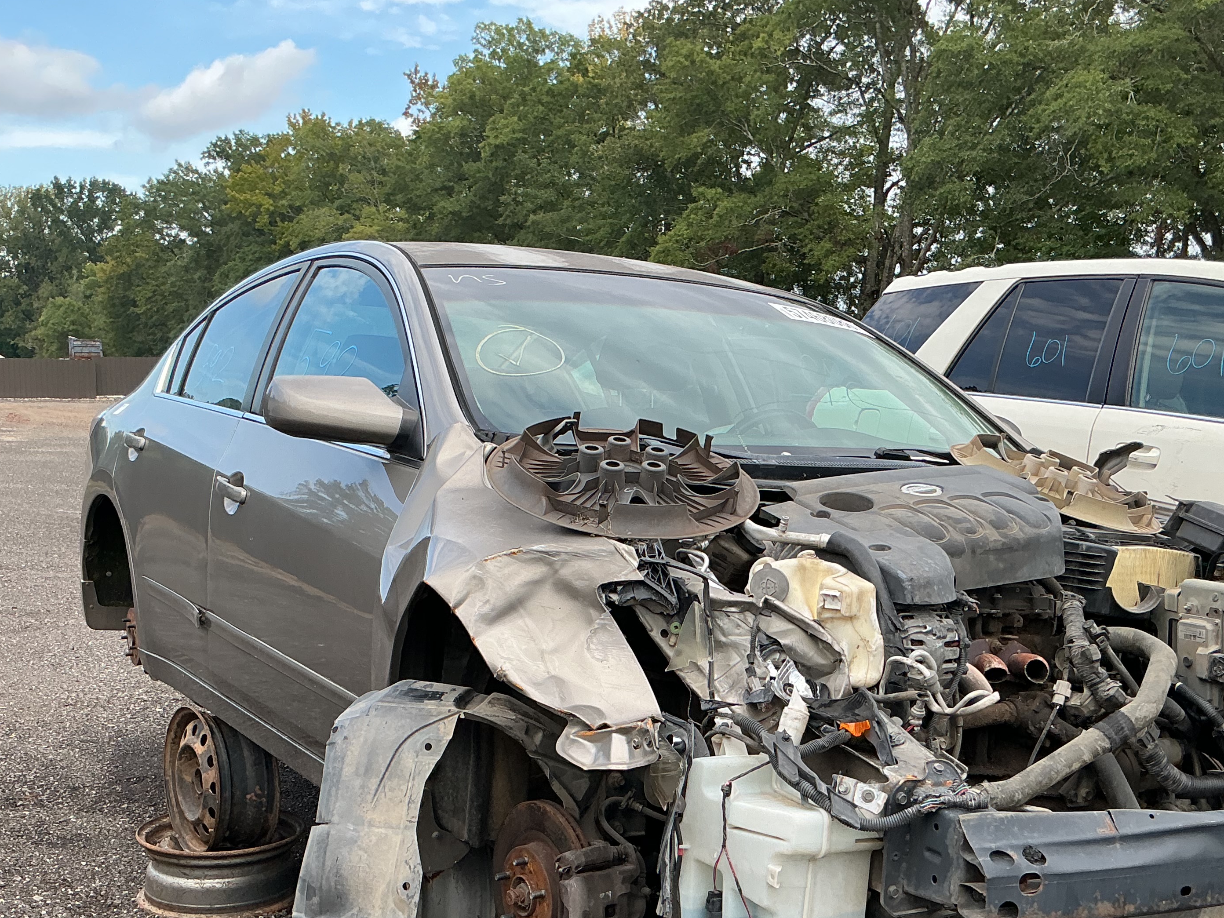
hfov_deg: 44.7
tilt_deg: -8.2
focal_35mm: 42
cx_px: 691
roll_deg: -1.3
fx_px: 1485
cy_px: 603
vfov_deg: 34.1
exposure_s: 1/465
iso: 25
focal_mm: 3
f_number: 1.8
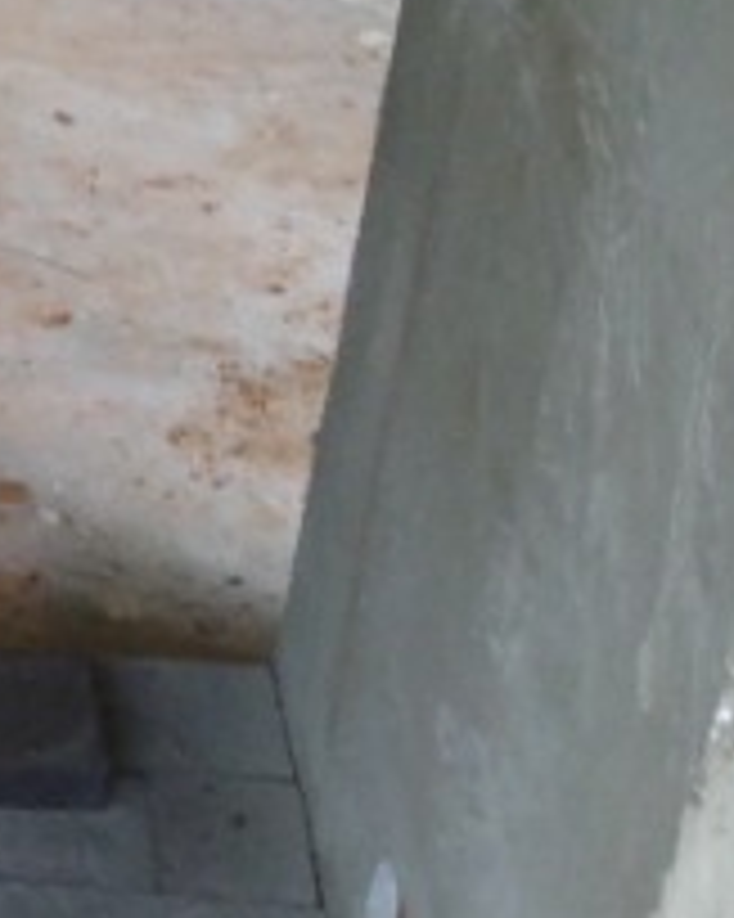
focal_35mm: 88
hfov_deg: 14.1
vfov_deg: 21.7
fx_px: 2391
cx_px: -811
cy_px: 400
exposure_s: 1/30
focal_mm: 3.54
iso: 250
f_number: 2
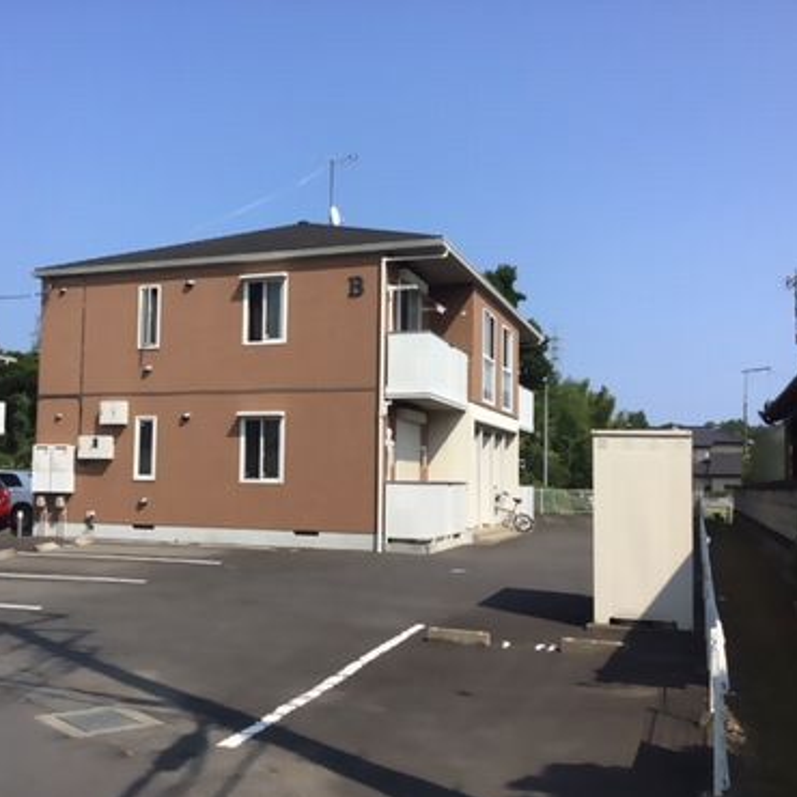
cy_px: 402
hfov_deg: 44.4
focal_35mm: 37
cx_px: 280
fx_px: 964
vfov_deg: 44.9
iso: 25
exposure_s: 1/1508
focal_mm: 3.3
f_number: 2.4
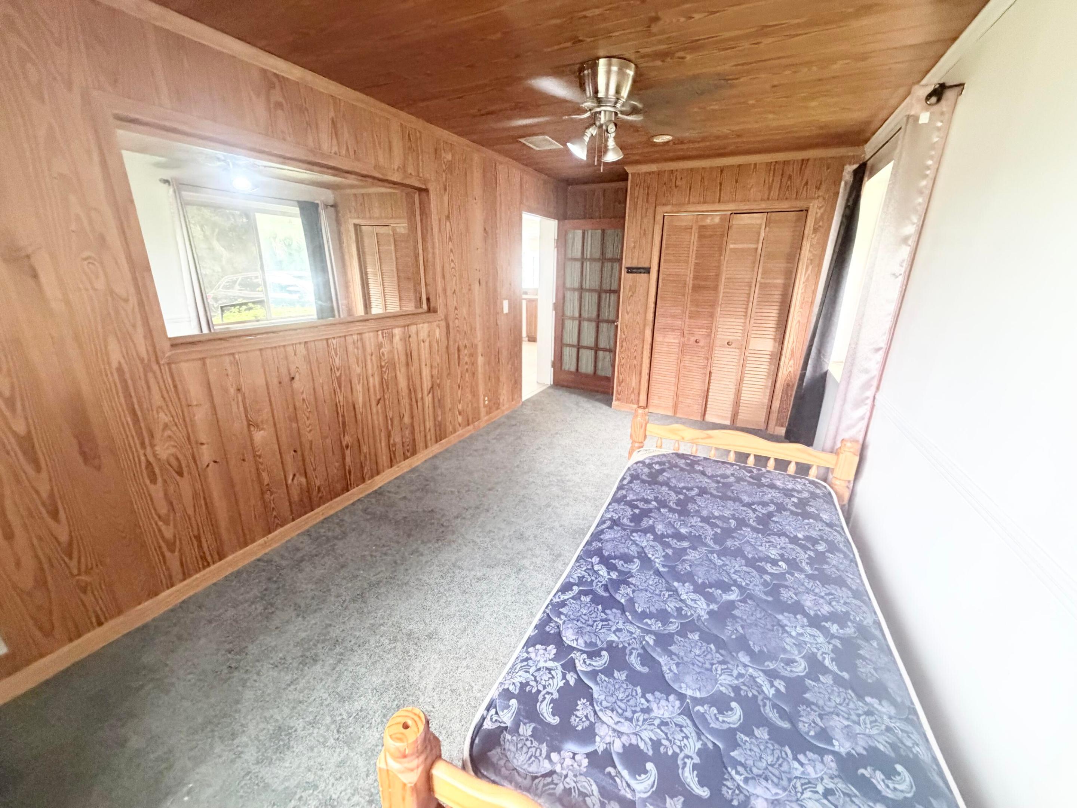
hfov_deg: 102.1
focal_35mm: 14
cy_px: 404
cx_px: 538
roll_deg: -0.5
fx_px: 436
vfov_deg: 85.7
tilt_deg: -17.7
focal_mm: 2.22
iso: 640
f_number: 2.2
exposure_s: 1/57
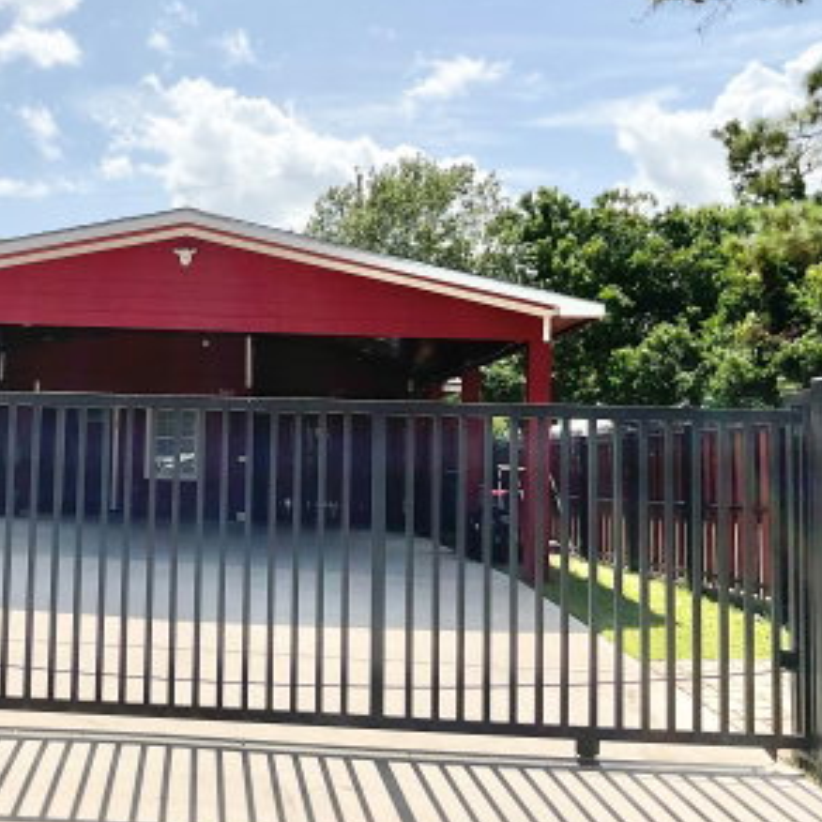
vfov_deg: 37.5
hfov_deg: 35.9
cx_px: 132
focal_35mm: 45
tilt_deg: +3.4
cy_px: 366
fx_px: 1209
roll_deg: -2.4
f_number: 1.8
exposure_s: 1/4405
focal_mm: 3
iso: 16
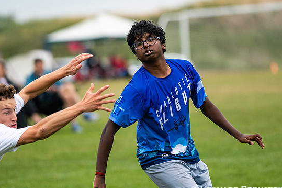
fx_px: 4088
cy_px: 92
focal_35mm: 522
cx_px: 153
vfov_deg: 2.6
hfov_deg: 4.0
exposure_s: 1/2000
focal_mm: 300
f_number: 4
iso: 1600
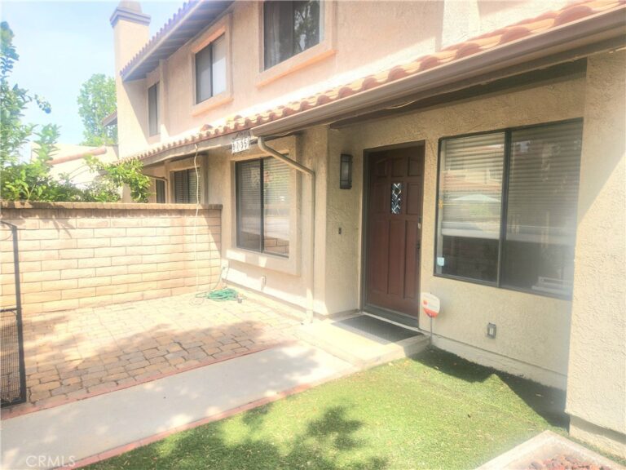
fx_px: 416
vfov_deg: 58.9
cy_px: 235
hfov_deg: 73.9
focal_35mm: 23
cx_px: 313
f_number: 1.8
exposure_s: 1/1111
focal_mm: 5.4
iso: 20
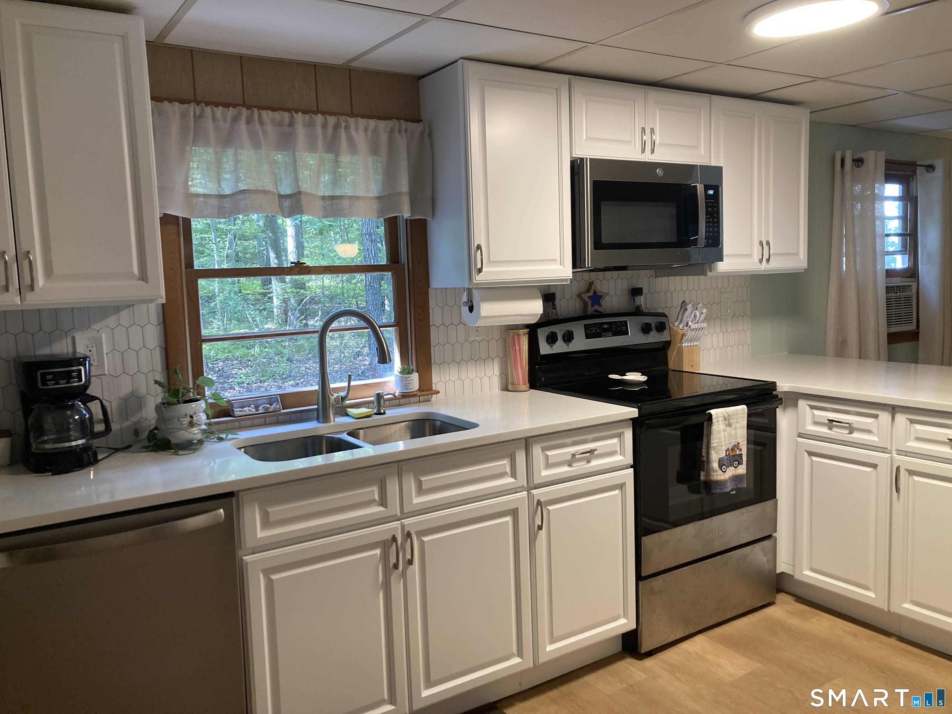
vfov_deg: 49.7
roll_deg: +1.4
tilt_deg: -5.2
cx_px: 476
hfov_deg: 63.4
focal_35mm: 28
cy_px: 357
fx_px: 770
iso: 160
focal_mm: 3.99
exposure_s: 1/60
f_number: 1.8
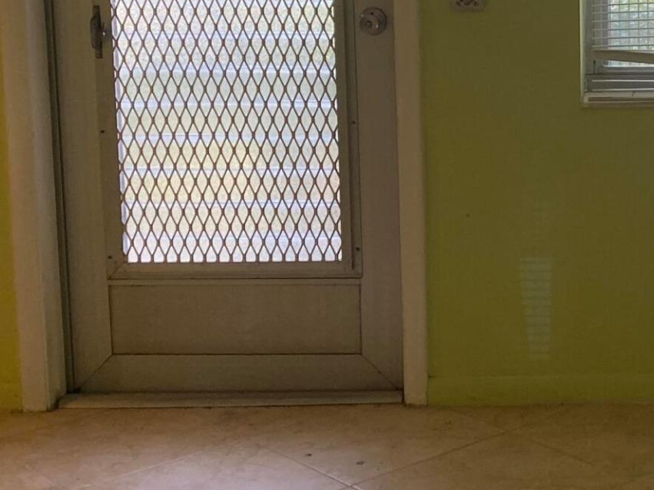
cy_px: 60
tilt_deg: -8.0
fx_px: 1662
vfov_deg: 16.6
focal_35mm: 88
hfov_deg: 21.2
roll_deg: +0.3
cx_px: 706
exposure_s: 1/120
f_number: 1.8
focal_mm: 4.25
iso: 100
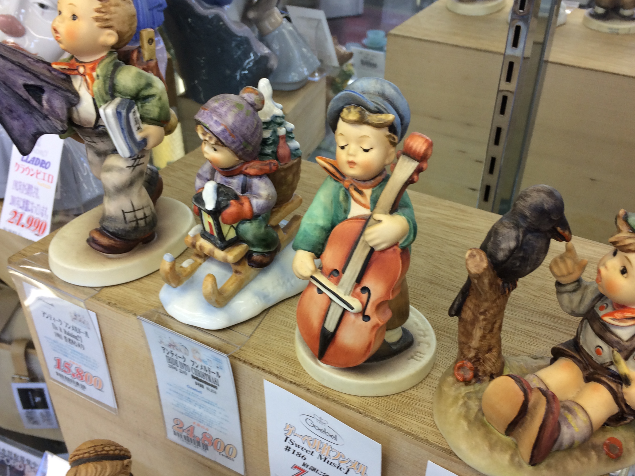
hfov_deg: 52.6
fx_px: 642
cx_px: 329
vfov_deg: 40.6
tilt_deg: -37.5
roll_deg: -2.2
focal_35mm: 35
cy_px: 277
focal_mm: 4.15
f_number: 2.2
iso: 32
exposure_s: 1/50
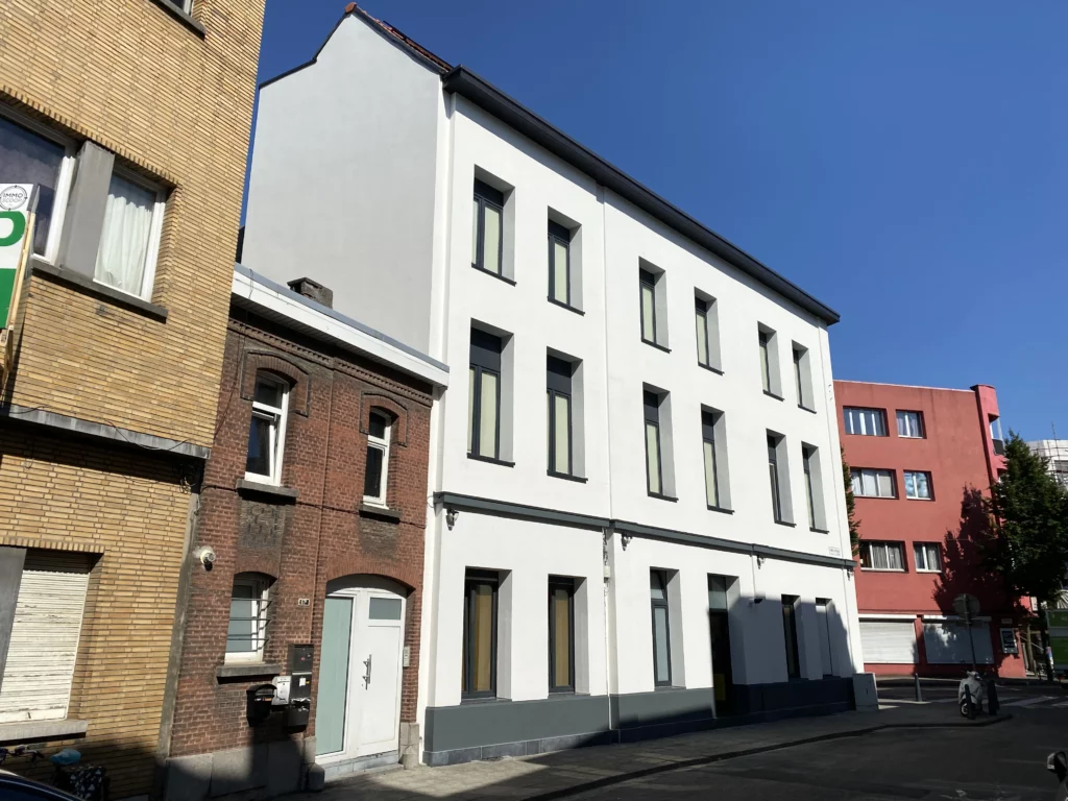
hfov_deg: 67.3
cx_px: 534
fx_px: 802
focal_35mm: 26
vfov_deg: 53.1
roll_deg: -0.8
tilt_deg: +16.1
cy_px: 400
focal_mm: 4.25
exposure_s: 1/7194
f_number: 1.8
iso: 32
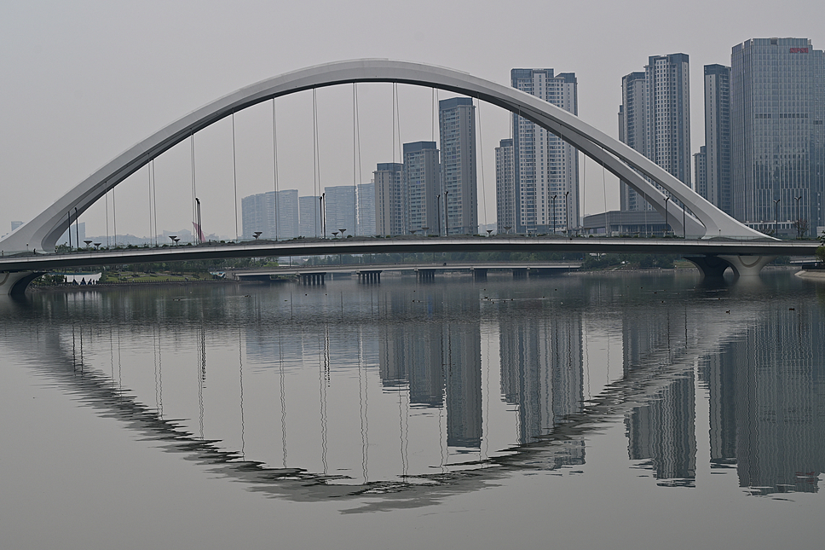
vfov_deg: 21.9
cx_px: 462
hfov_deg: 32.4
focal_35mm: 62
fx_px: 1420
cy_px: 338
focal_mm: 50
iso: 100
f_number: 8
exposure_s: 1/80
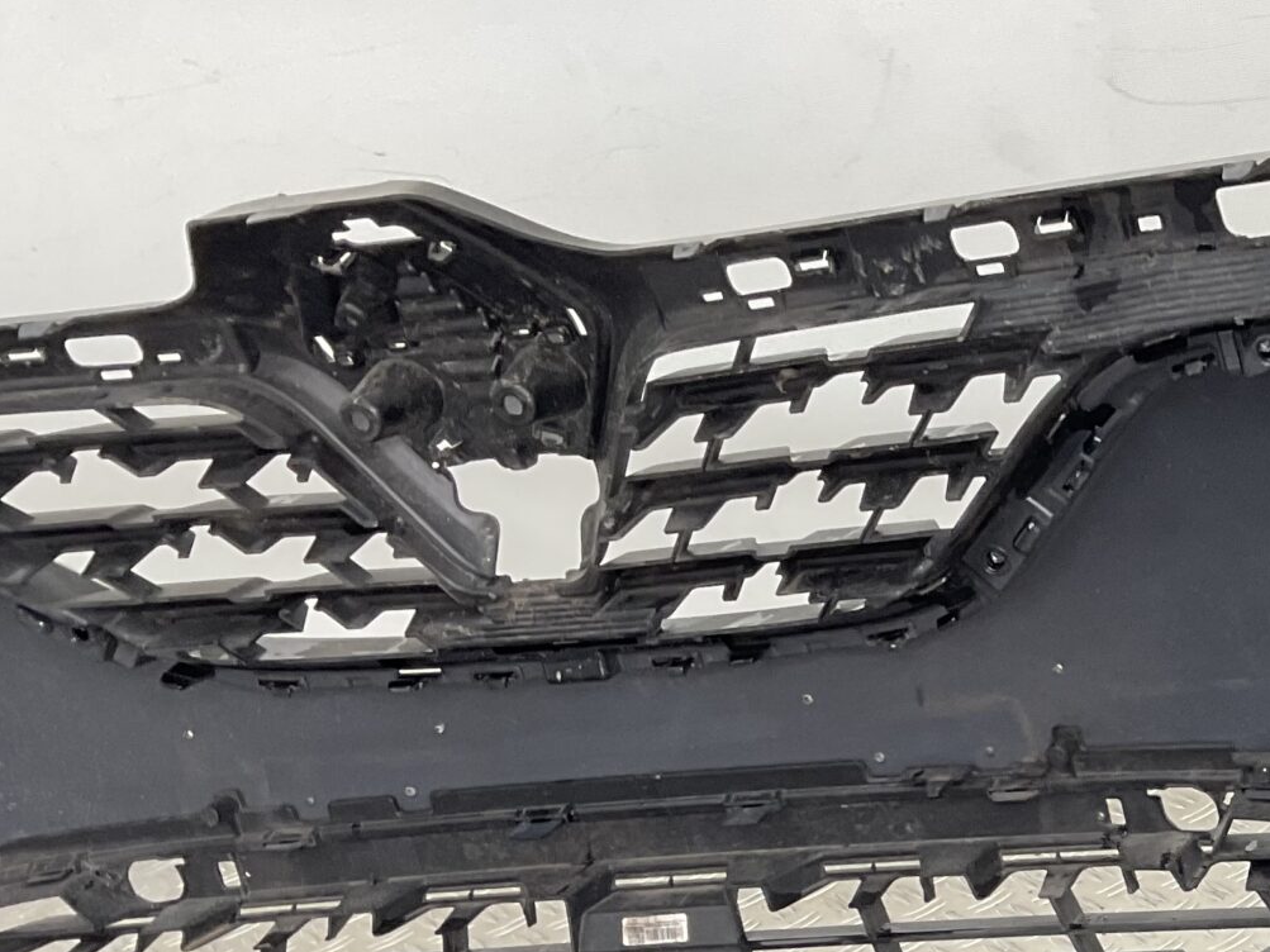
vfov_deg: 19.3
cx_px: 1456
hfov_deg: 24.3
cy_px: 943
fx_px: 2715
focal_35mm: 74
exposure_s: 1/120
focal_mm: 3
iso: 40
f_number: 1.8
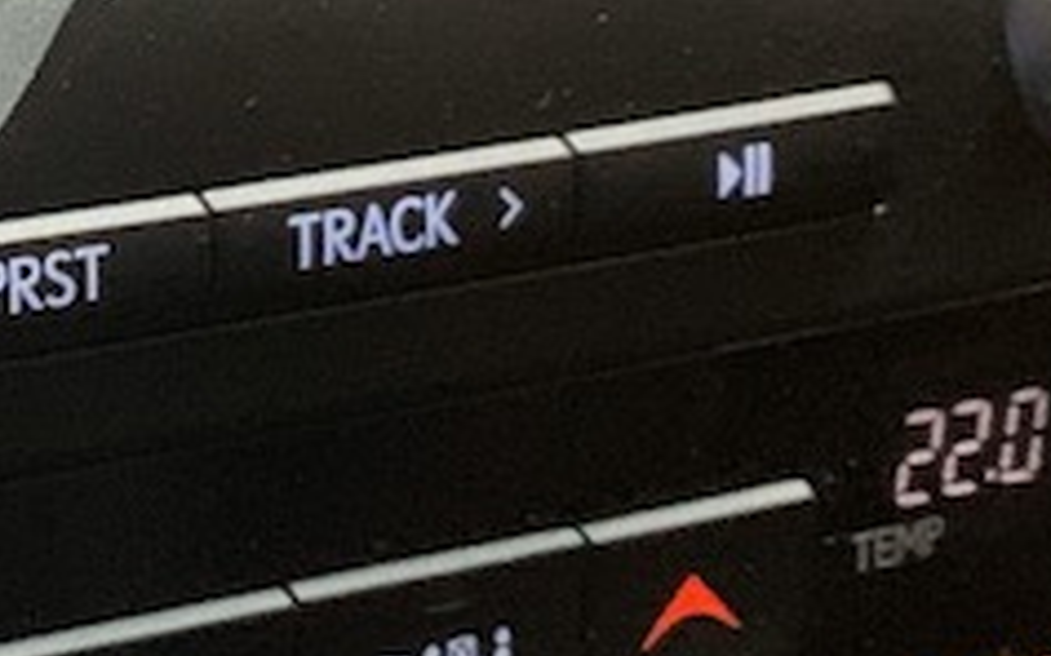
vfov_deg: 8.6
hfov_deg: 12.8
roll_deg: -1.3
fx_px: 4267
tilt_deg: -12.7
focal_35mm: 149
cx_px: -798
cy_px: -297
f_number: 1.8
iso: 640
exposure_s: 1/24
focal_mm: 4.25
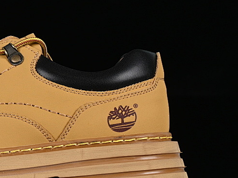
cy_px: 92
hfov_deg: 12.3
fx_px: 1093
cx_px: -11
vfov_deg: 9.3
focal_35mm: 159
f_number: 8
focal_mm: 50
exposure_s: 1/60
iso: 160
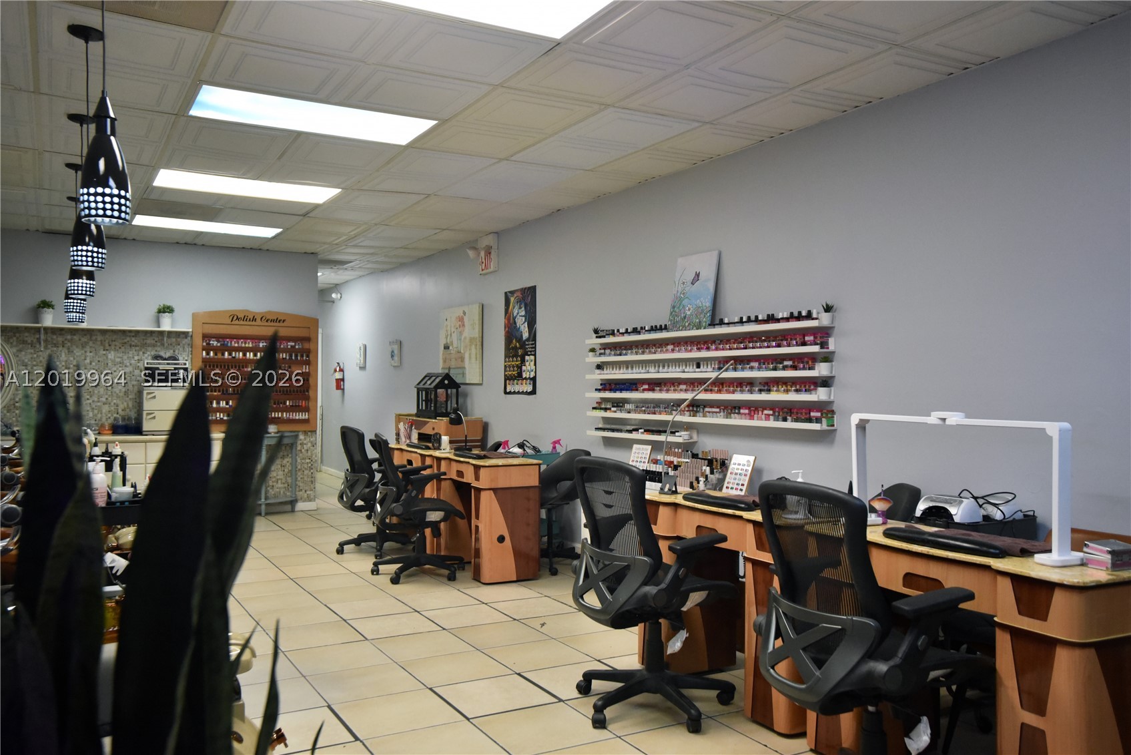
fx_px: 974
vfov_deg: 42.3
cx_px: 566
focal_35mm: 31
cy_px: 378
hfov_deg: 60.3
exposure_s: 1/250
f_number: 8
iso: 5000
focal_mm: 31
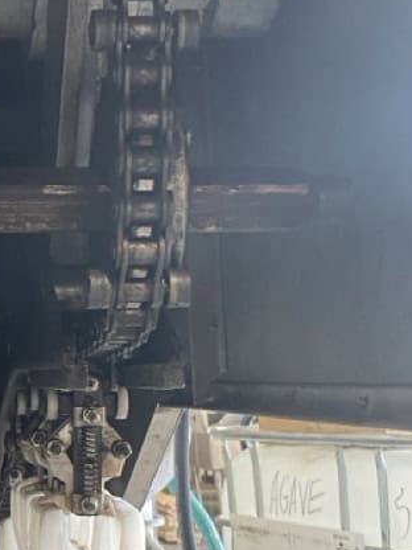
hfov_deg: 17.6
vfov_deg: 24.3
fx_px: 1270
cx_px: -78
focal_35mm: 80
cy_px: 365
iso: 125
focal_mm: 4.2
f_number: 1.8
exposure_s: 1/60
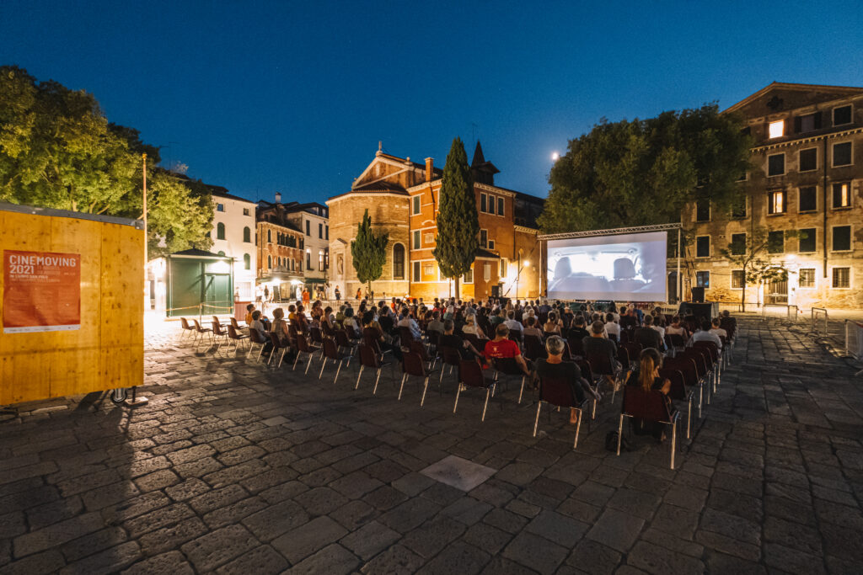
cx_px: 432
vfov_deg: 77.3
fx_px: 360
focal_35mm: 15
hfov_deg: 100.4
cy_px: 288
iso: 8000
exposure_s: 1/2.5
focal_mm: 10
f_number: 4
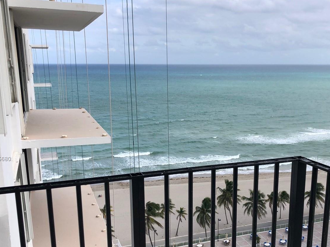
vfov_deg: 35.7
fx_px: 381
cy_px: 159
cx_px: 200
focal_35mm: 40
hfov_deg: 46.5
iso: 20
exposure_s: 1/1429
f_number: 1.8
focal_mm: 3.99
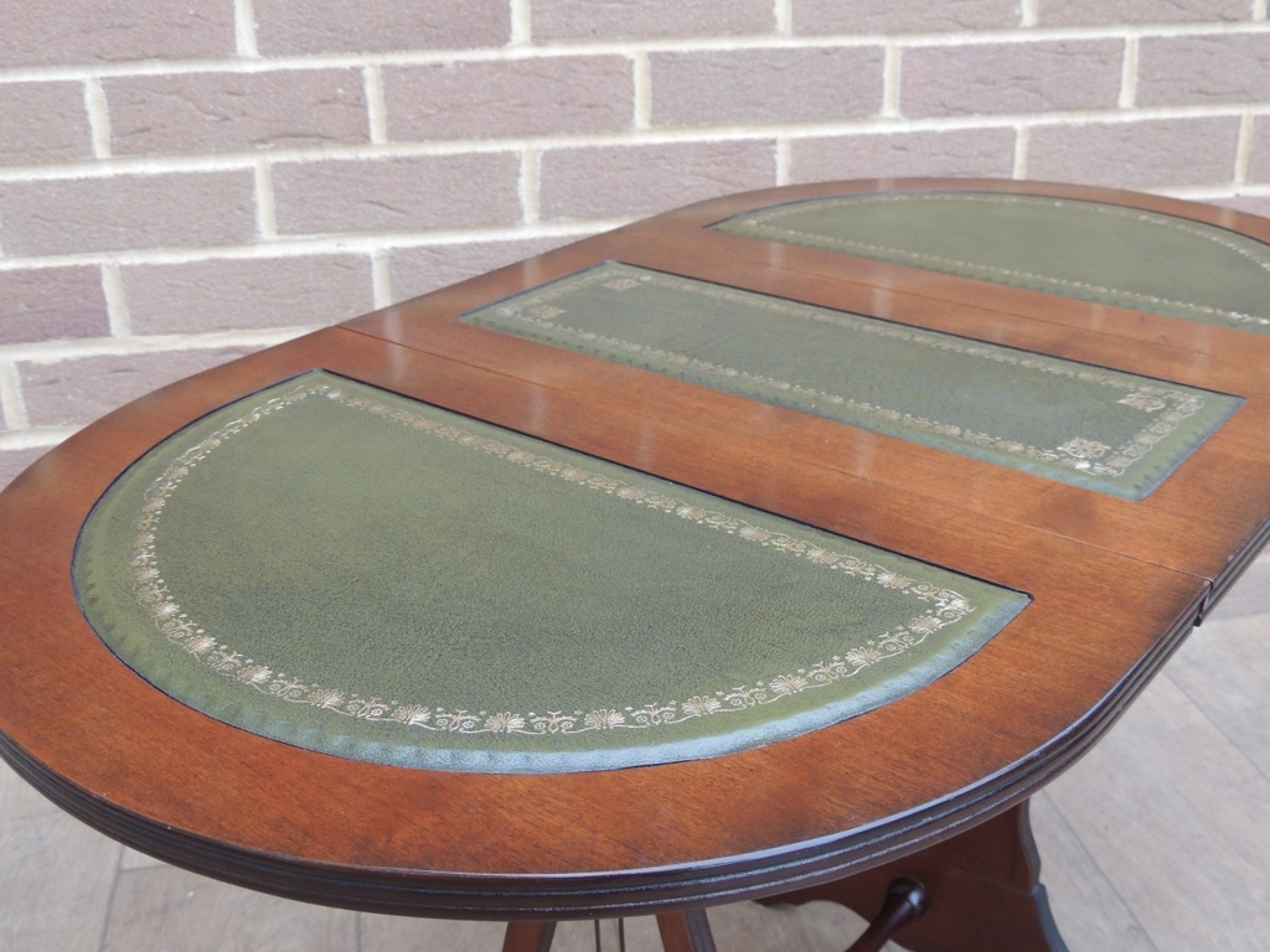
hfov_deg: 46.8
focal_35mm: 40
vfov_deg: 36.0
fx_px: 1468
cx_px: 635
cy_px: 476
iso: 400
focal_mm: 7.1
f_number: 3.3
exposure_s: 1/30
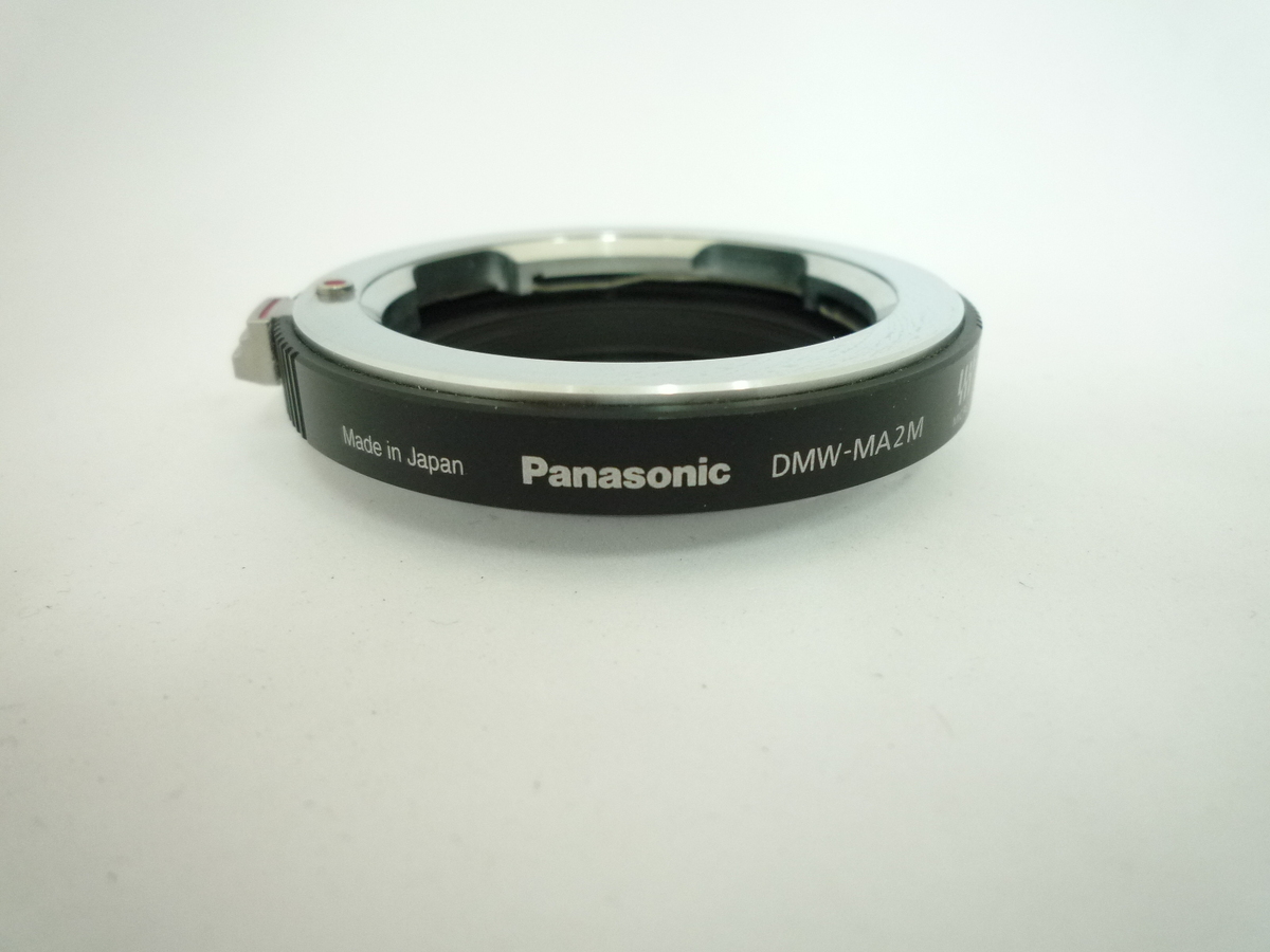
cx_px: 635
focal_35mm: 25
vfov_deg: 54.9
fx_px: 917
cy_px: 476
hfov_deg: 69.4
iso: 250
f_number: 2.8
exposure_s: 1/30
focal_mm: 4.4
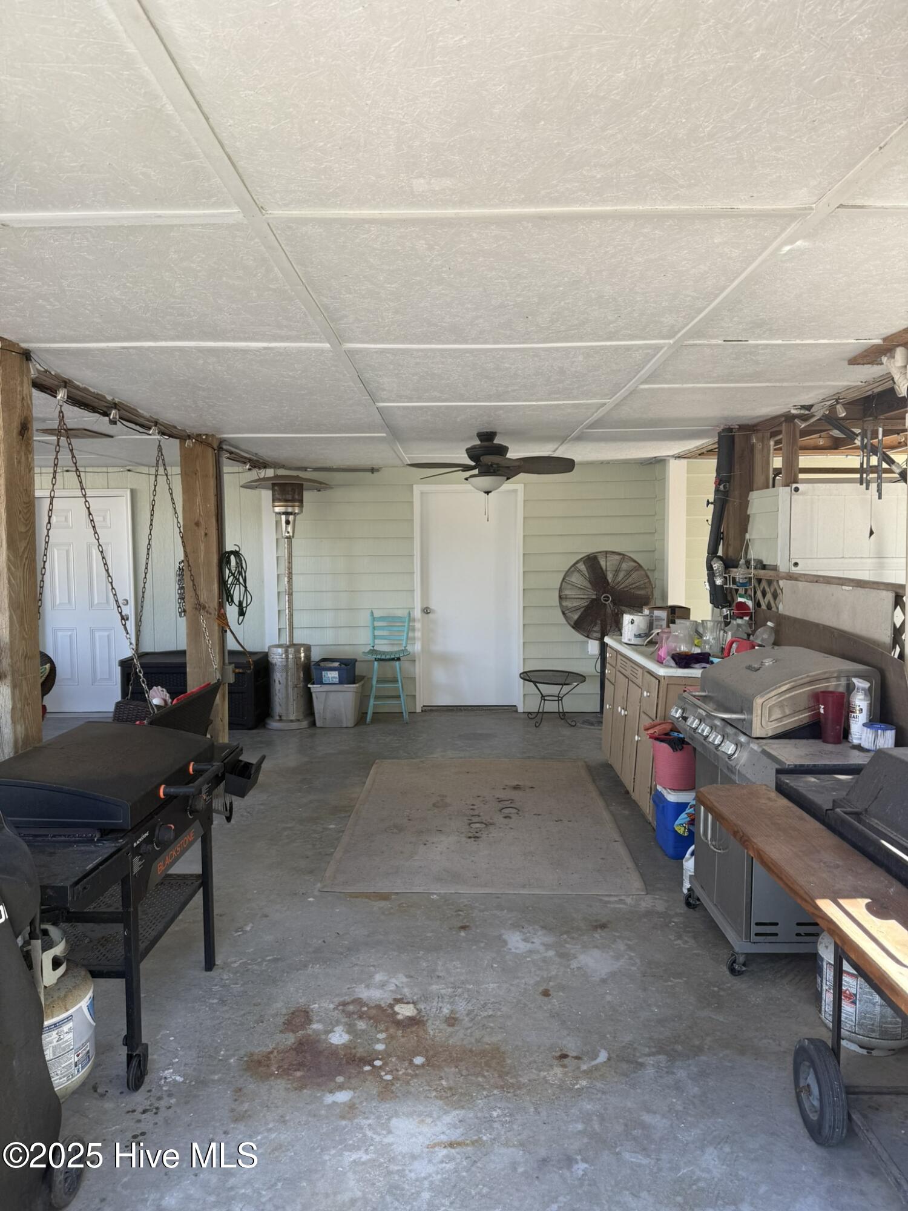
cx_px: 454
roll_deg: +0.3
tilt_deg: -3.7
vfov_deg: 71.6
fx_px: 839
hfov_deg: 56.8
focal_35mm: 24
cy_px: 606
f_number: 1.78
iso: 50
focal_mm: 6.76
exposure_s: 1/121
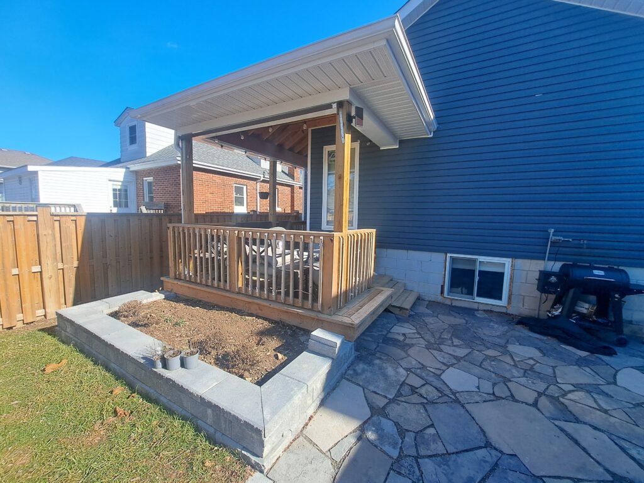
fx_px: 242
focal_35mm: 13
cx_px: 322
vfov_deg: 89.9
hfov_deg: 106.2
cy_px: 242
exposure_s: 1/818
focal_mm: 1.74
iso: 50
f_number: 2.2
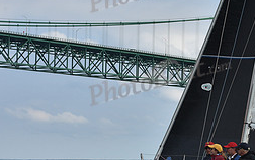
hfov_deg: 12.5
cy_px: 118
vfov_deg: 8.0
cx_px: 284
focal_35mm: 164
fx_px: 1141
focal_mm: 70
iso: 400
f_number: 11
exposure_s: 1/800
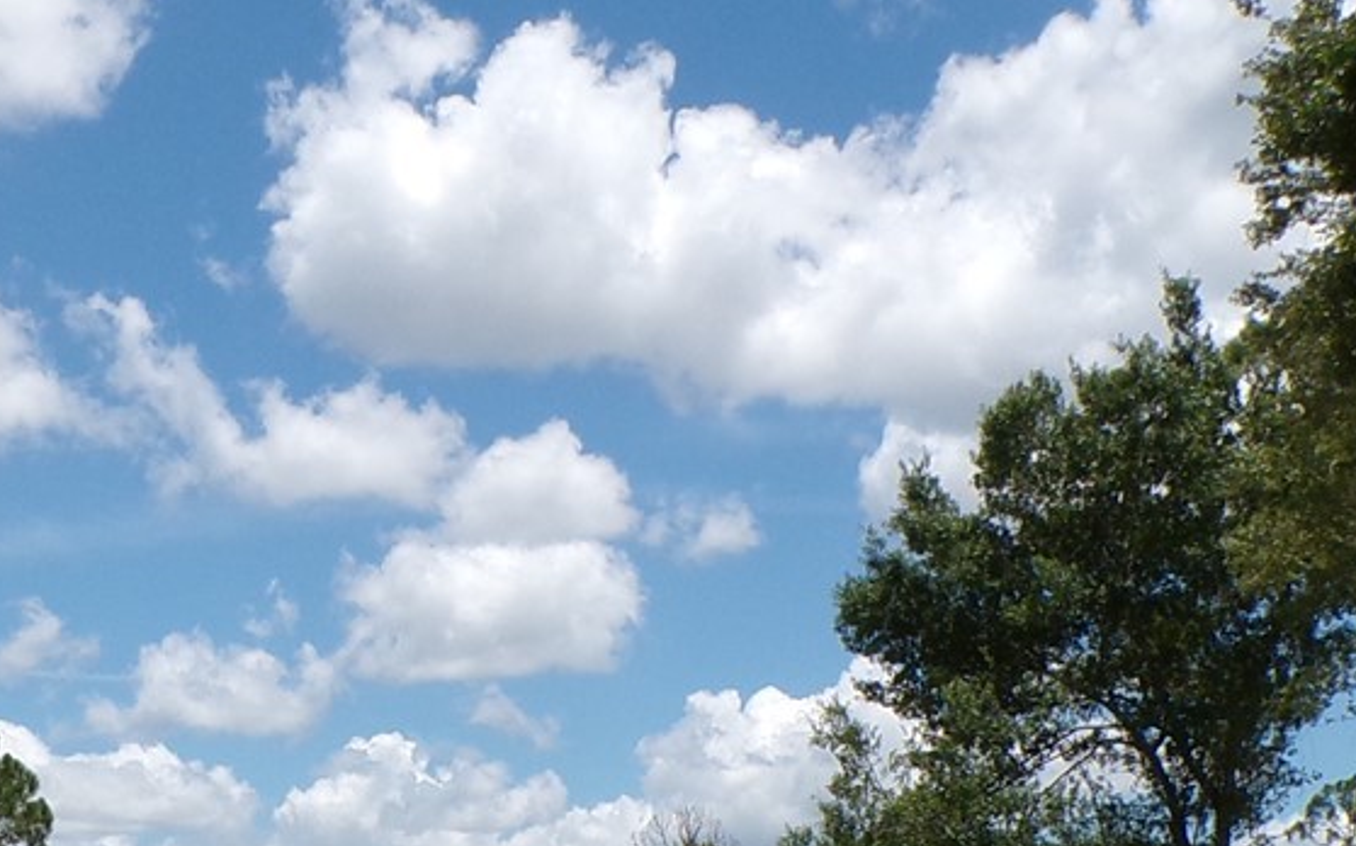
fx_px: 2696
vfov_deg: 16.6
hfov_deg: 27.9
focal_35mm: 73
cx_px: 372
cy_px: 1184
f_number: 5.8
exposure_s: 1/600
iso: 100
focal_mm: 4.3
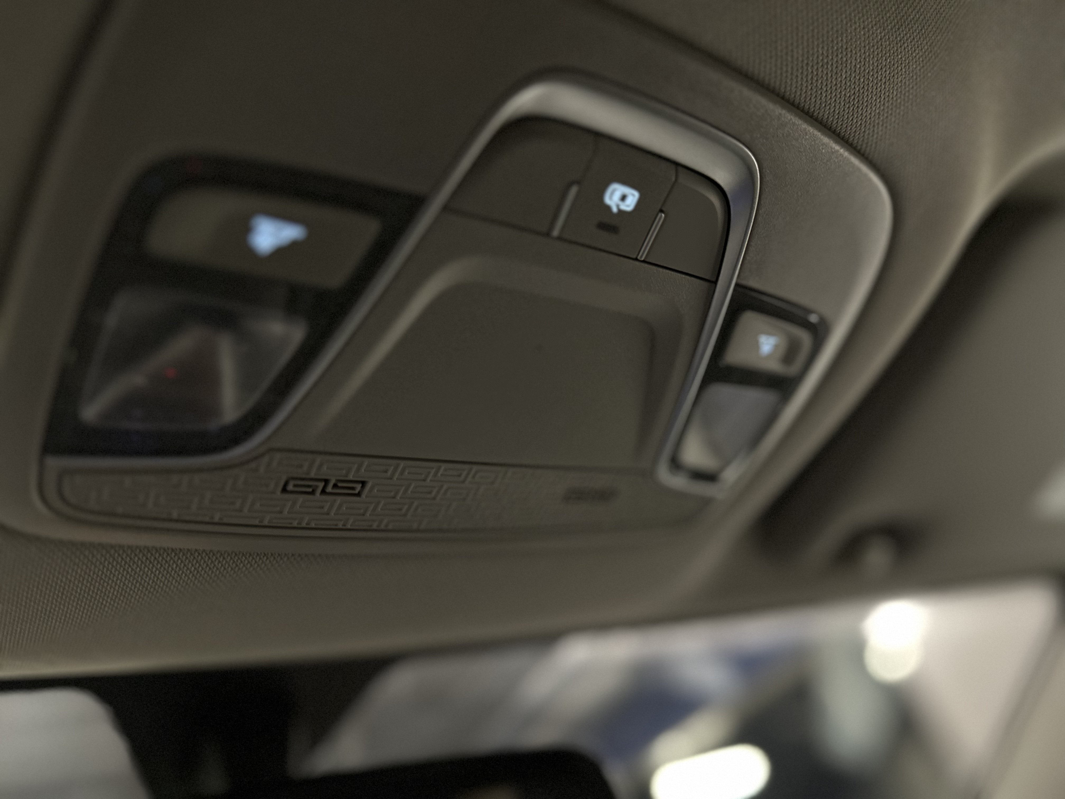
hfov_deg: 71.6
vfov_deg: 56.8
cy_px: 400
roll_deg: +21.5
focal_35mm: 24
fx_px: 738
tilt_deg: +35.0
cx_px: 532
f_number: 1.78
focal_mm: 6.86
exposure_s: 1/41
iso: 1000
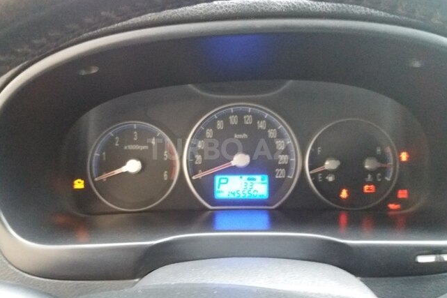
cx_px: 218
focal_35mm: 30
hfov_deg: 61.9
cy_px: 149
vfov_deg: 43.6
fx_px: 372
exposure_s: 1/17
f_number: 1.9
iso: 800
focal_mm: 3.7
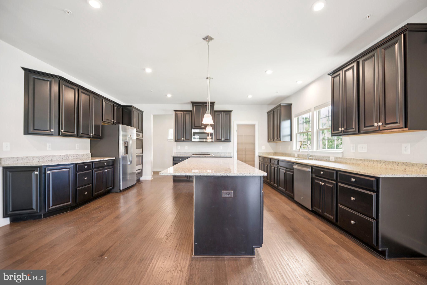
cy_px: 142
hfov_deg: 104.2
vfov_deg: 81.2
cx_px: 214
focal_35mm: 14
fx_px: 166
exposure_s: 1/30
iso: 400
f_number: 2.8
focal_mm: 14
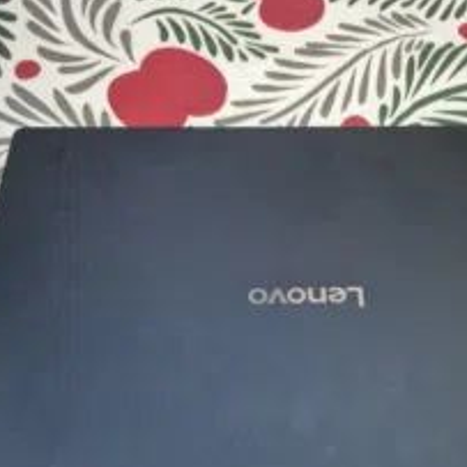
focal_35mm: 40
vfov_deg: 40.9
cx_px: 281
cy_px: 336
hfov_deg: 41.7
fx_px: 611
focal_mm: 5.4
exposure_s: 1/100
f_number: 1.8
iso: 2500
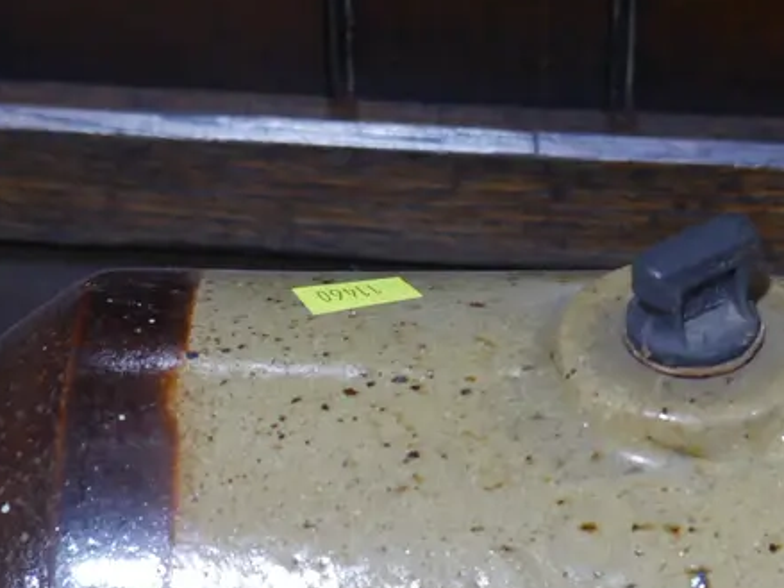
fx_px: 2853
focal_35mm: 126
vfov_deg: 11.6
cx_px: 527
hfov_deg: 15.6
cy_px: 586
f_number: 5.3
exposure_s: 1/60
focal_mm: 27
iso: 800
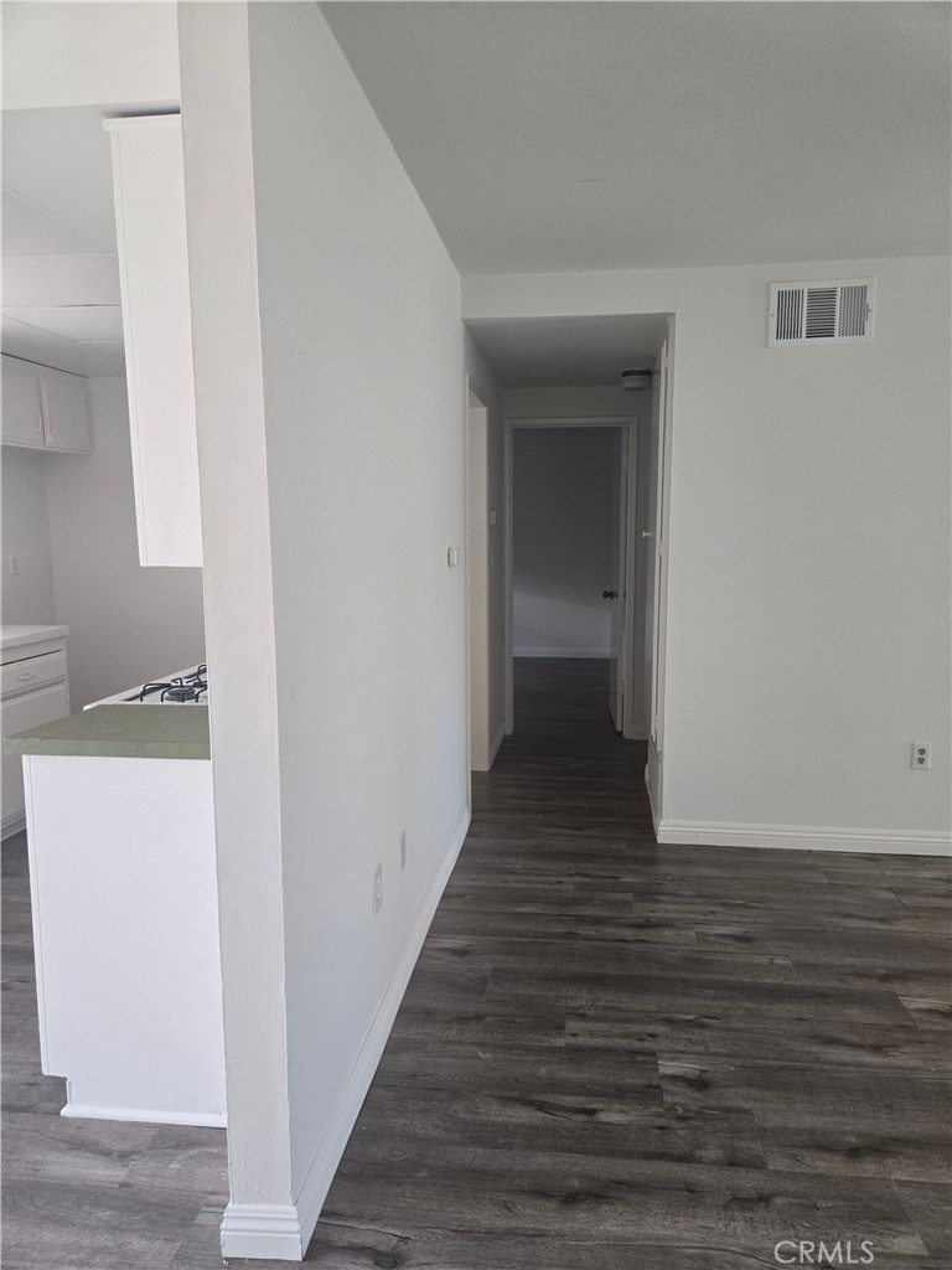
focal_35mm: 23
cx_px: 476
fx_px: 843
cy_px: 635
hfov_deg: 58.9
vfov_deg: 73.9
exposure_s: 1/180
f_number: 1.8
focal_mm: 5.4
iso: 200
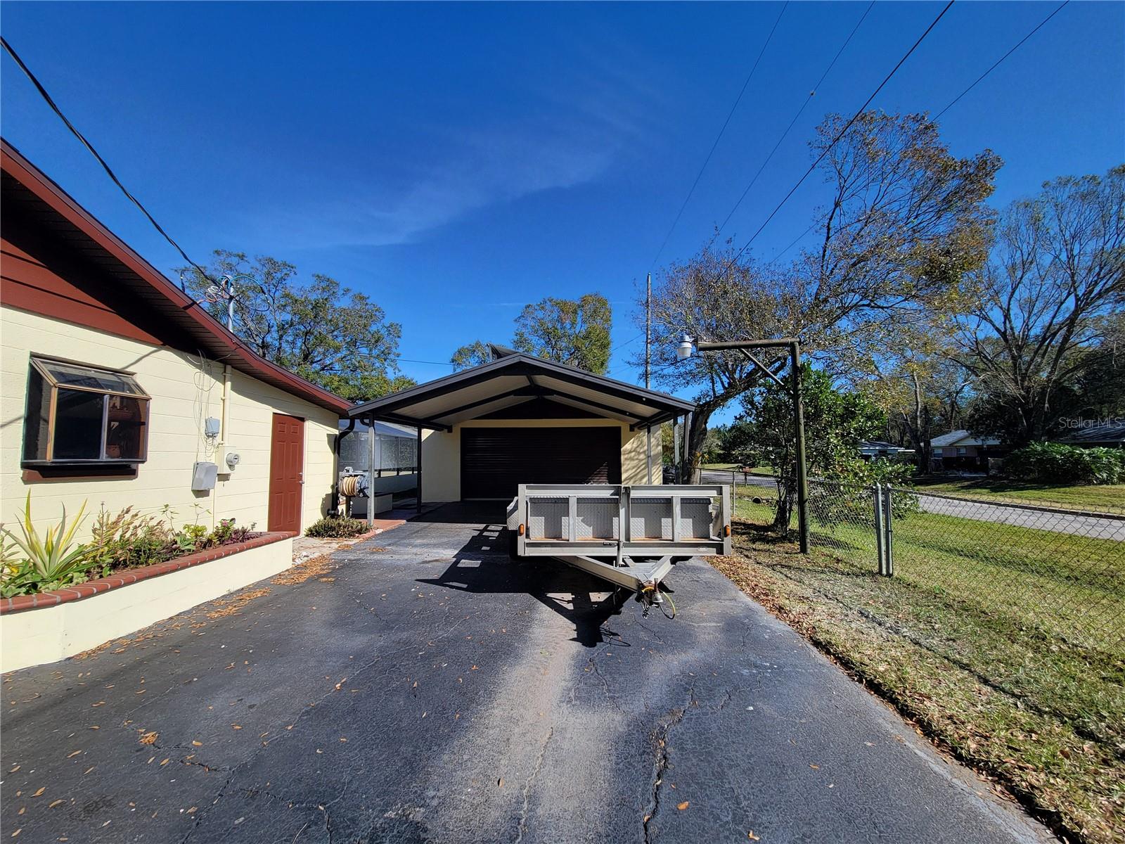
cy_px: 422
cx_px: 562
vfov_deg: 89.9
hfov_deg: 106.2
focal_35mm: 13
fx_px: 422
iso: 50
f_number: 2.2
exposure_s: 1/1645
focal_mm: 2.2
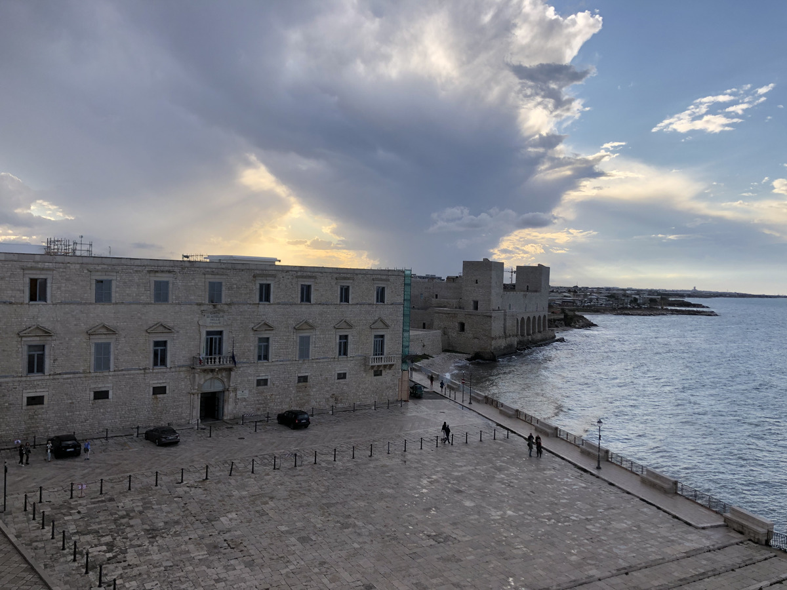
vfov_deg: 49.7
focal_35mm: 28
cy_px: 295
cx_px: 394
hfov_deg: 63.4
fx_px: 637
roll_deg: -0.8
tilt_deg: -1.5
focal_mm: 4
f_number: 1.8
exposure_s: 1/1104
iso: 20
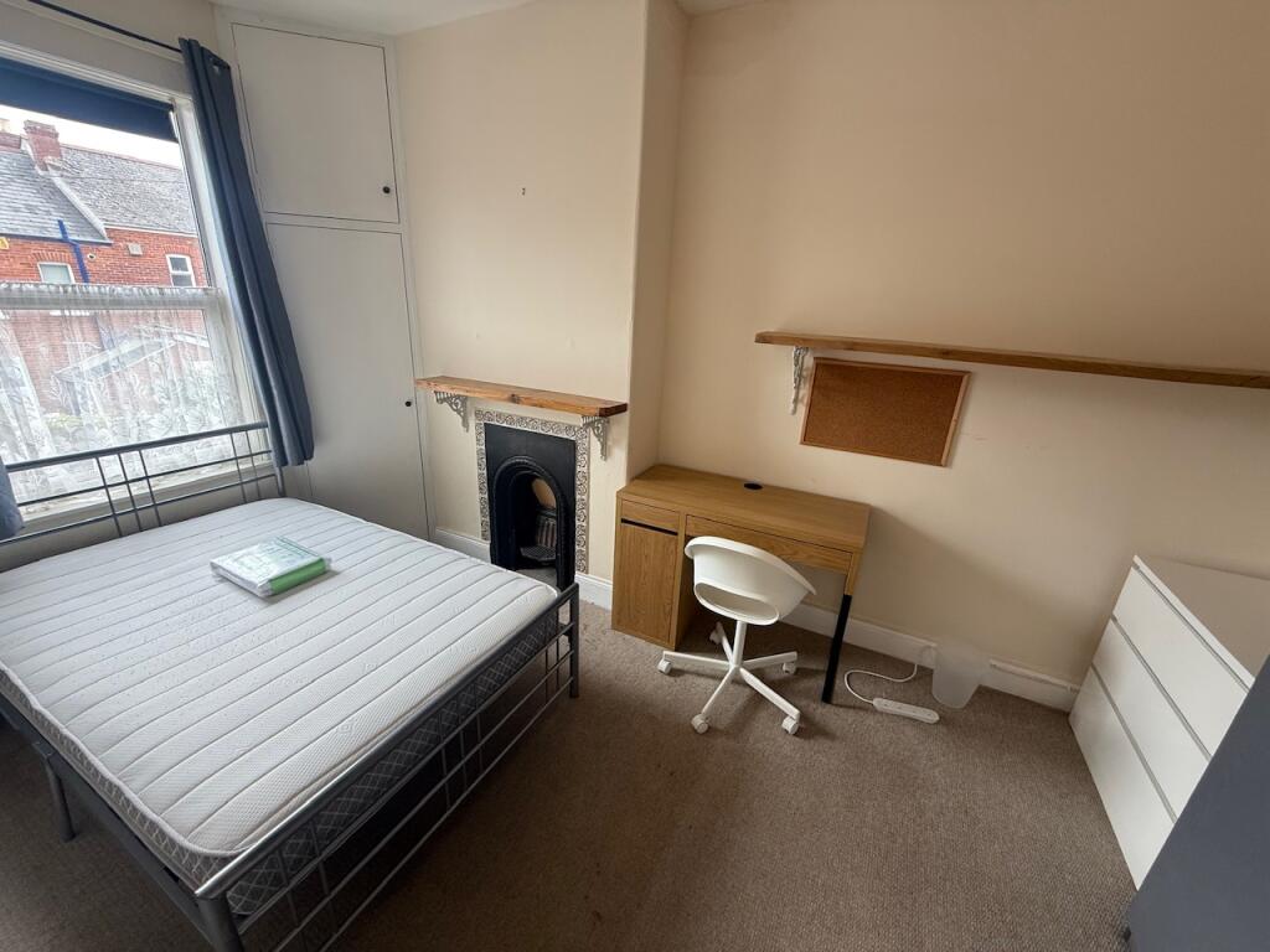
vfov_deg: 85.7
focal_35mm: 14
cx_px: 635
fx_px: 514
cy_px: 476
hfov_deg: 102.1
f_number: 2.2
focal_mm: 2.22
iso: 125
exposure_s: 1/99
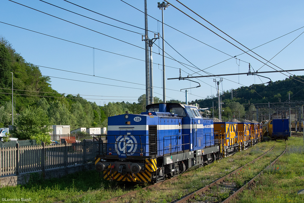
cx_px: 152
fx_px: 338
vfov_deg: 33.4
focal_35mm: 40
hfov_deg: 48.5
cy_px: 102
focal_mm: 15.1
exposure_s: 1/500
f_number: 8
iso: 200
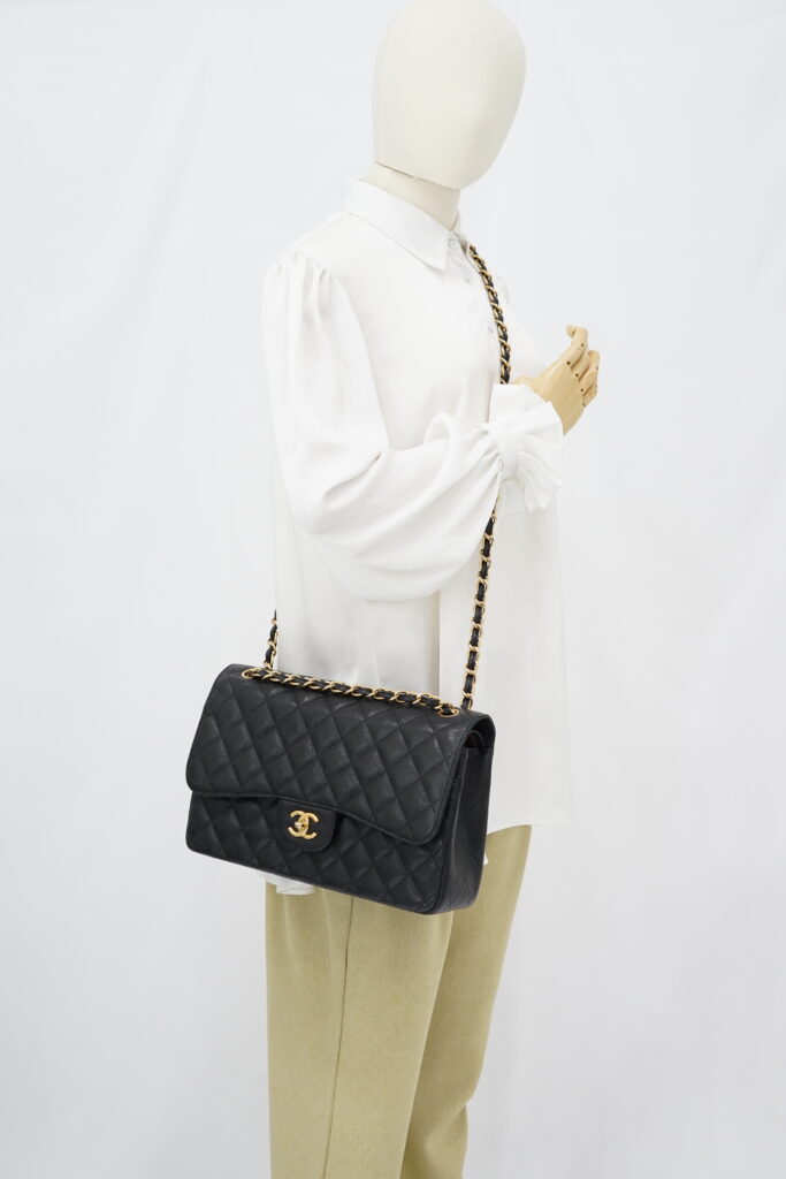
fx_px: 1637
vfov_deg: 39.6
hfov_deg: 27.0
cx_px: 393
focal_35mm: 50
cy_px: 590
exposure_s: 1/8
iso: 640
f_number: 6.3
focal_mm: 50
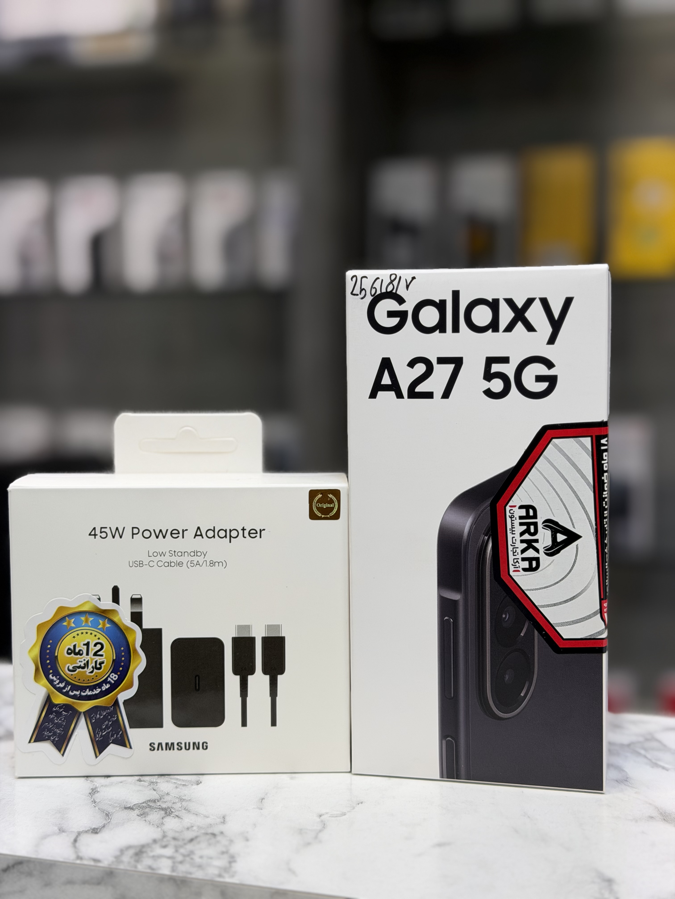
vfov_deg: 39.7
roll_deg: +0.3
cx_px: 338
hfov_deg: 30.3
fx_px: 1248
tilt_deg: -4.5
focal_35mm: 48
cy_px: 450
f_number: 1.78
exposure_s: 1/280
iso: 64
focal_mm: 6.76
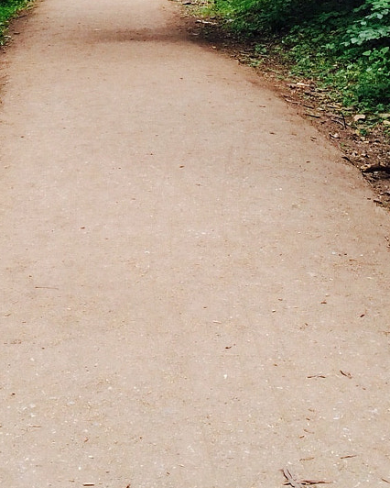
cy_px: -115
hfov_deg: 17.4
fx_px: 1269
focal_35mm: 88
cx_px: 99
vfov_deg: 20.2
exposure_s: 1/348
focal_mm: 4.12
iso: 32
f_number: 2.2
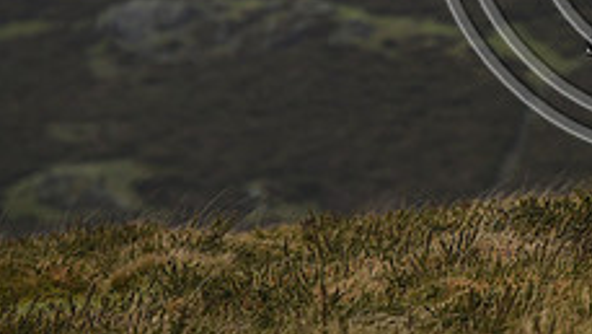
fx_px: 6862
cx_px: 664
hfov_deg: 4.9
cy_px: -140
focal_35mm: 437
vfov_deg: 2.8
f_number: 4.5
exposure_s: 1/800
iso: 200
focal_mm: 165
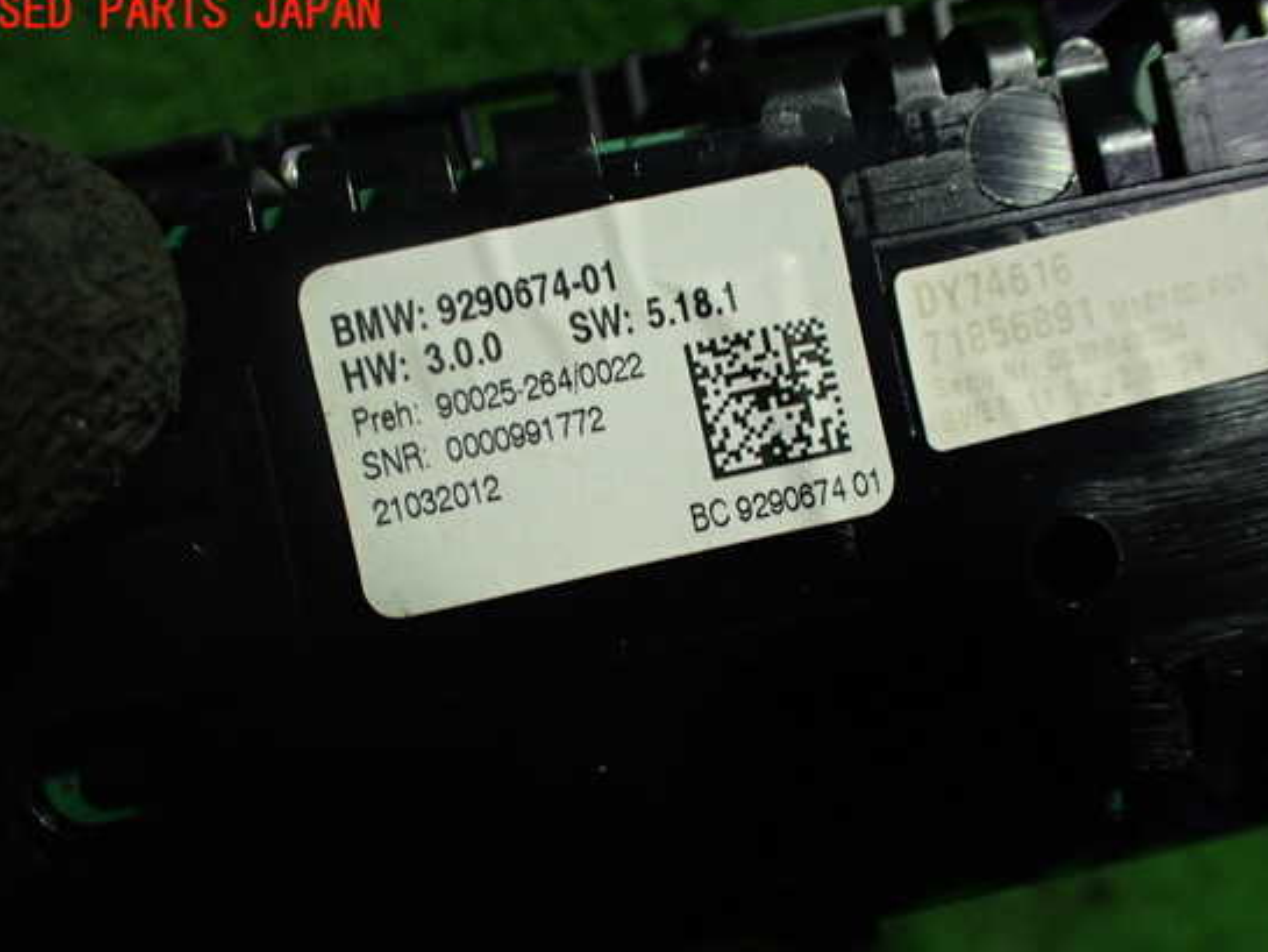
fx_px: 1209
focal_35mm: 33
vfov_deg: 42.9
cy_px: 507
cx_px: 656
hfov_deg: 55.3
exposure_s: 1/125
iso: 400
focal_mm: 5.4
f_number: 2.3
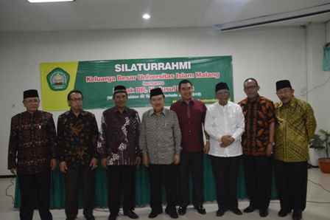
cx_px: 165
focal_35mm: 32
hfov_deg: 59.5
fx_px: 289
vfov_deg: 41.7
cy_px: 110
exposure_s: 1/80
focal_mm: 21
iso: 3200
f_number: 3.8
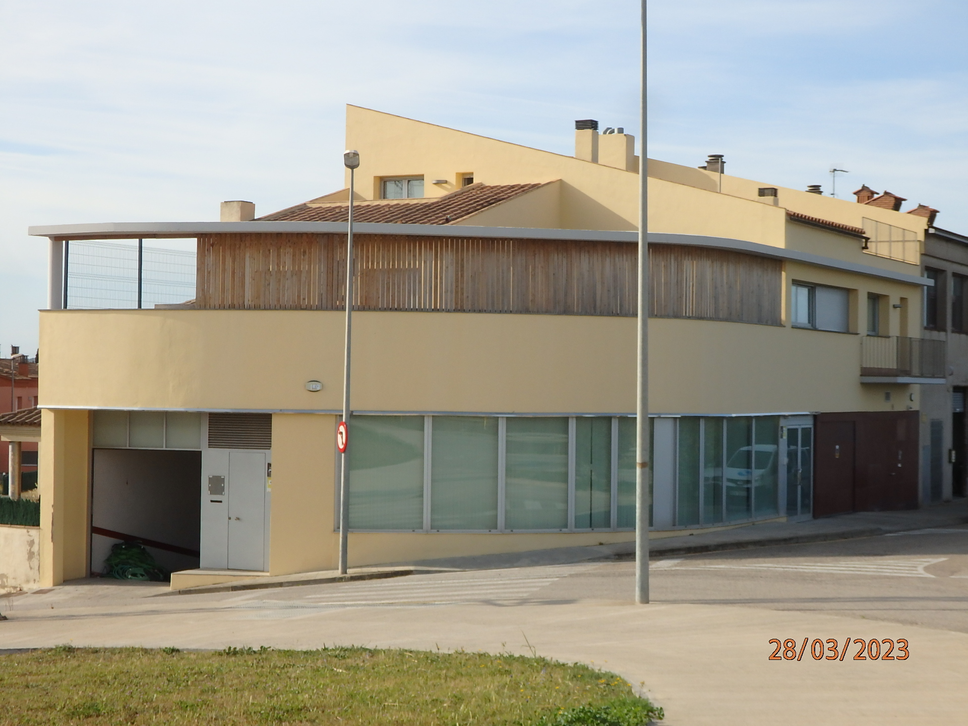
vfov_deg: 22.3
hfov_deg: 29.4
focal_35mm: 66
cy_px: 363
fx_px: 1846
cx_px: 484
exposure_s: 1/1000
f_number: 12.4
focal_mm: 11.9
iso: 125
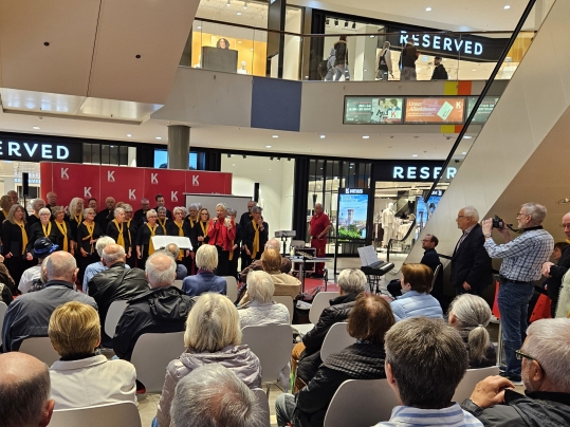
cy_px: 265
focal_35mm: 32
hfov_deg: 56.0
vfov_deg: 43.8
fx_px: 527
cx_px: 208
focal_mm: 5.4
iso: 250
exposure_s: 1/100
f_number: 1.8
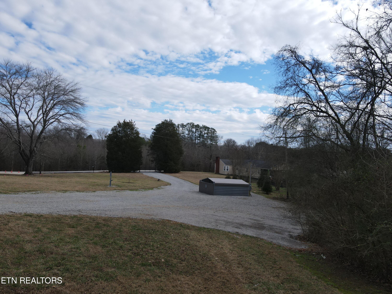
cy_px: 147
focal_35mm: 24
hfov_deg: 71.6
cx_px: 196
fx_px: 272
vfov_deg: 56.8
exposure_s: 1/725
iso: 100
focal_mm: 4.5
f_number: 2.8
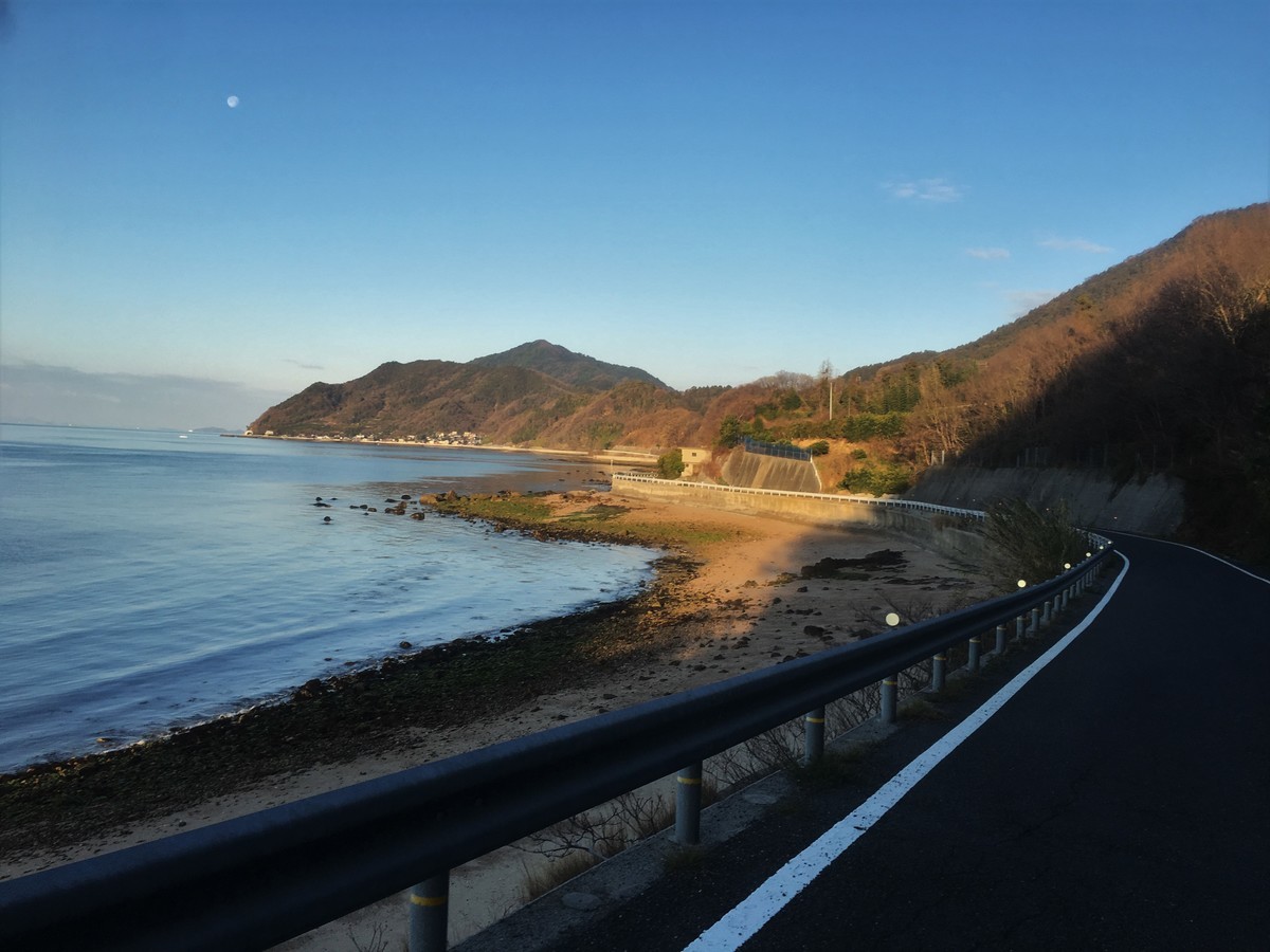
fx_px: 1064
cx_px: 635
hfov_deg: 61.7
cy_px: 476
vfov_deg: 48.2
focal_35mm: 29
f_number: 2.2
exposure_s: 1/674
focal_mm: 4.15
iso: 25
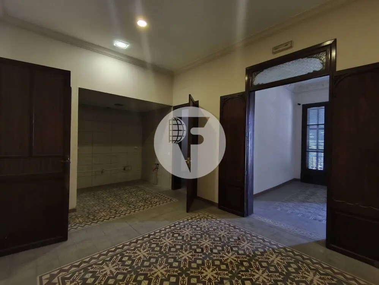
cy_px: 142
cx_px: 190
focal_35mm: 15
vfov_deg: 81.8
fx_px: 164
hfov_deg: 98.1
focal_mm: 1.65
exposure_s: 1/14.3
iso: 500
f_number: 2.2
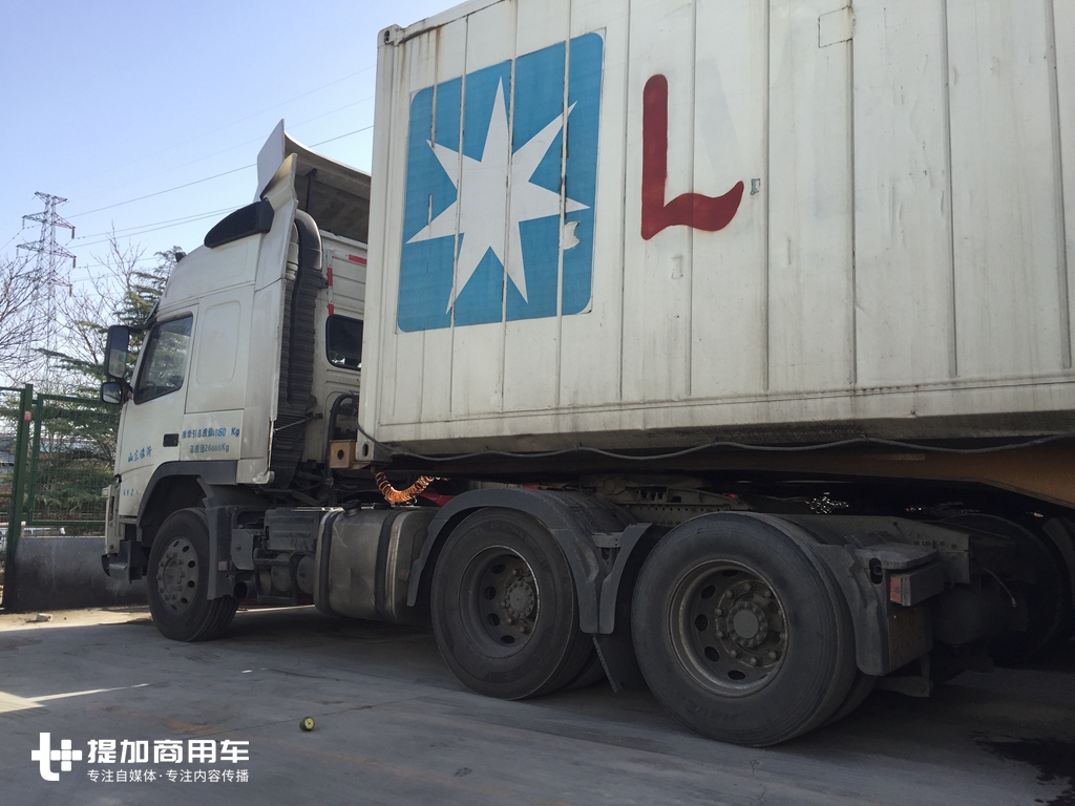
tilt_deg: +7.3
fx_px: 901
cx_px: 538
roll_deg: -0.5
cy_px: 403
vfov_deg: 48.2
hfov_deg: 61.7
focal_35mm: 29
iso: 32
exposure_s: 1/746
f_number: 2.2
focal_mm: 4.15
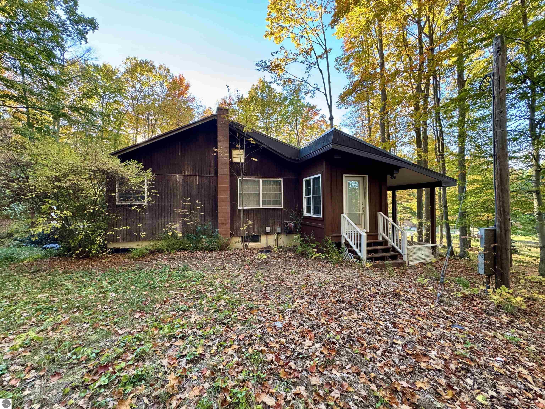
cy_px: 204
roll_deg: +1.2
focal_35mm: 14
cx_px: 272
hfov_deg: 102.1
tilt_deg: -0.1
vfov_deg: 85.7
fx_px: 220
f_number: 2.2
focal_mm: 2.22
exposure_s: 1/99
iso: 250
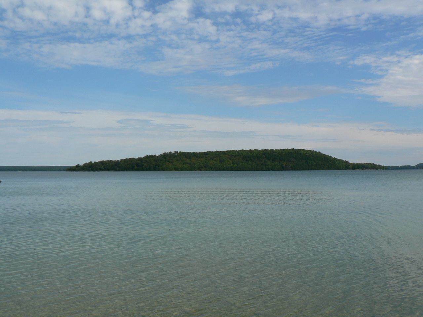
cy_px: 158
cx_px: 212
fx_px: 440
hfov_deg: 51.4
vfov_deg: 39.7
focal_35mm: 36
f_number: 5.6
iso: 80
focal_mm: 6
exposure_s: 1/400
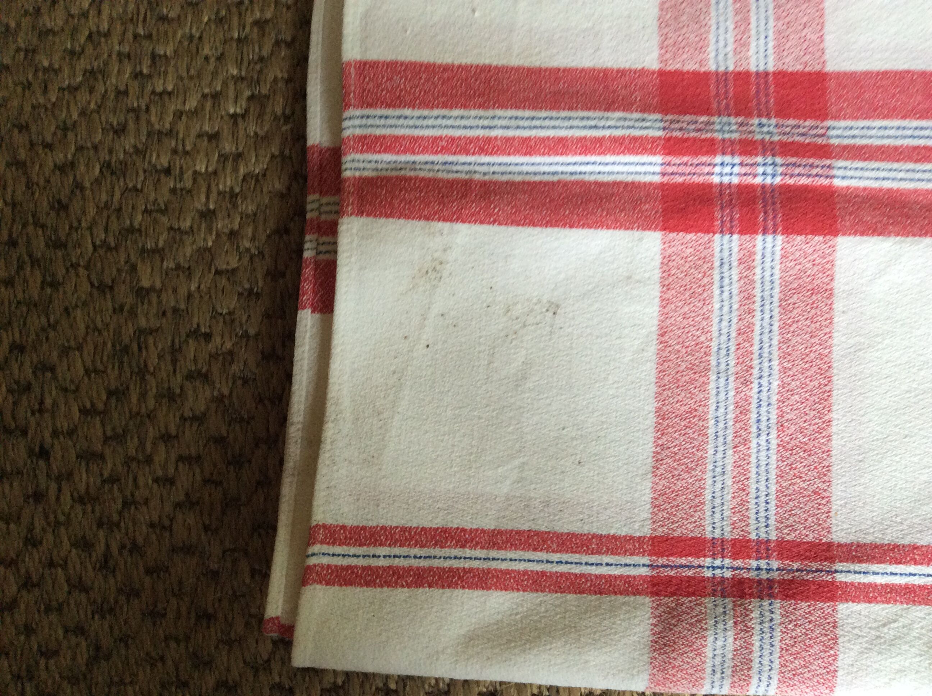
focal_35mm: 32
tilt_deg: -81.2
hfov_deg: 56.9
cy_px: 348
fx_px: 860
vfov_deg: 44.1
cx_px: 466
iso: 125
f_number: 2.4
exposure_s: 1/25
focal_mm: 3.3
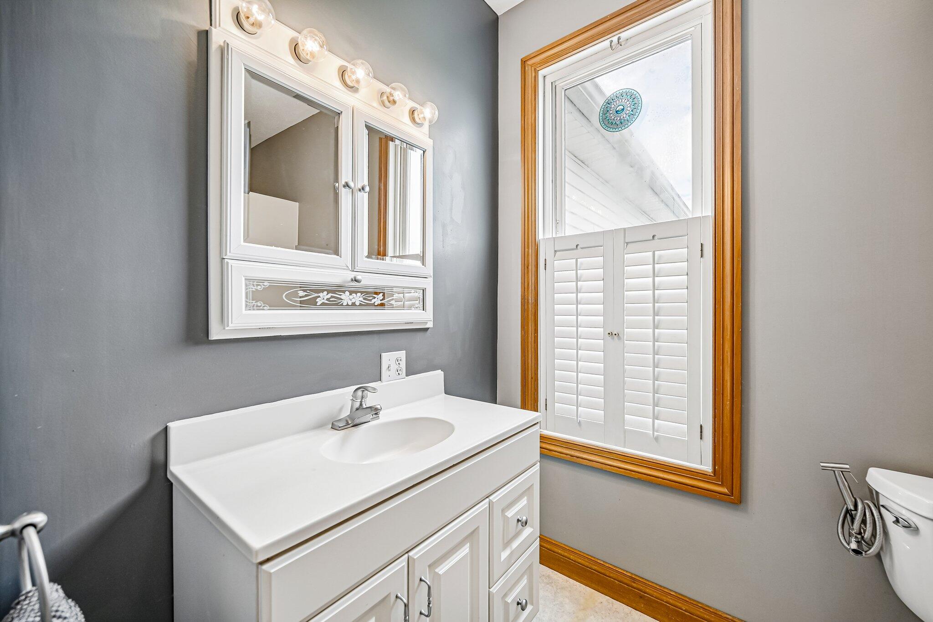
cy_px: 311
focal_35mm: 14
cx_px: 466
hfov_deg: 104.3
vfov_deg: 81.2
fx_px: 363
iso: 400
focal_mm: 14
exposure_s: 1/90
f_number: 4.8
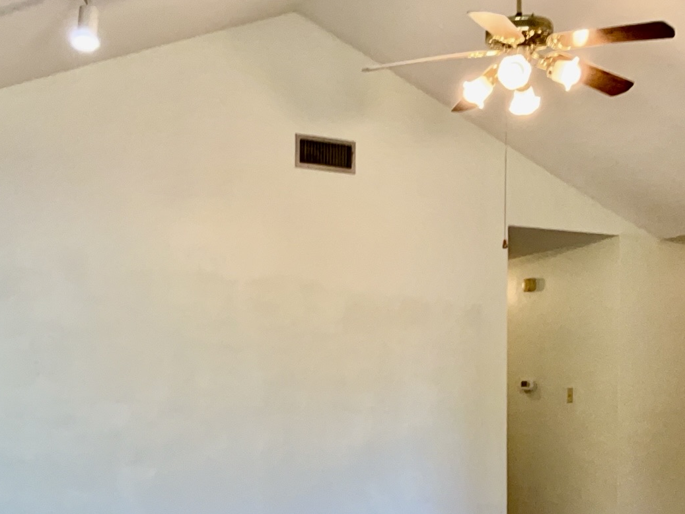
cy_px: 418
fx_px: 990
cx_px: 342
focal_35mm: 50
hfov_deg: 38.2
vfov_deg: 28.4
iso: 100
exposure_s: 1/60
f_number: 1.8
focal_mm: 3
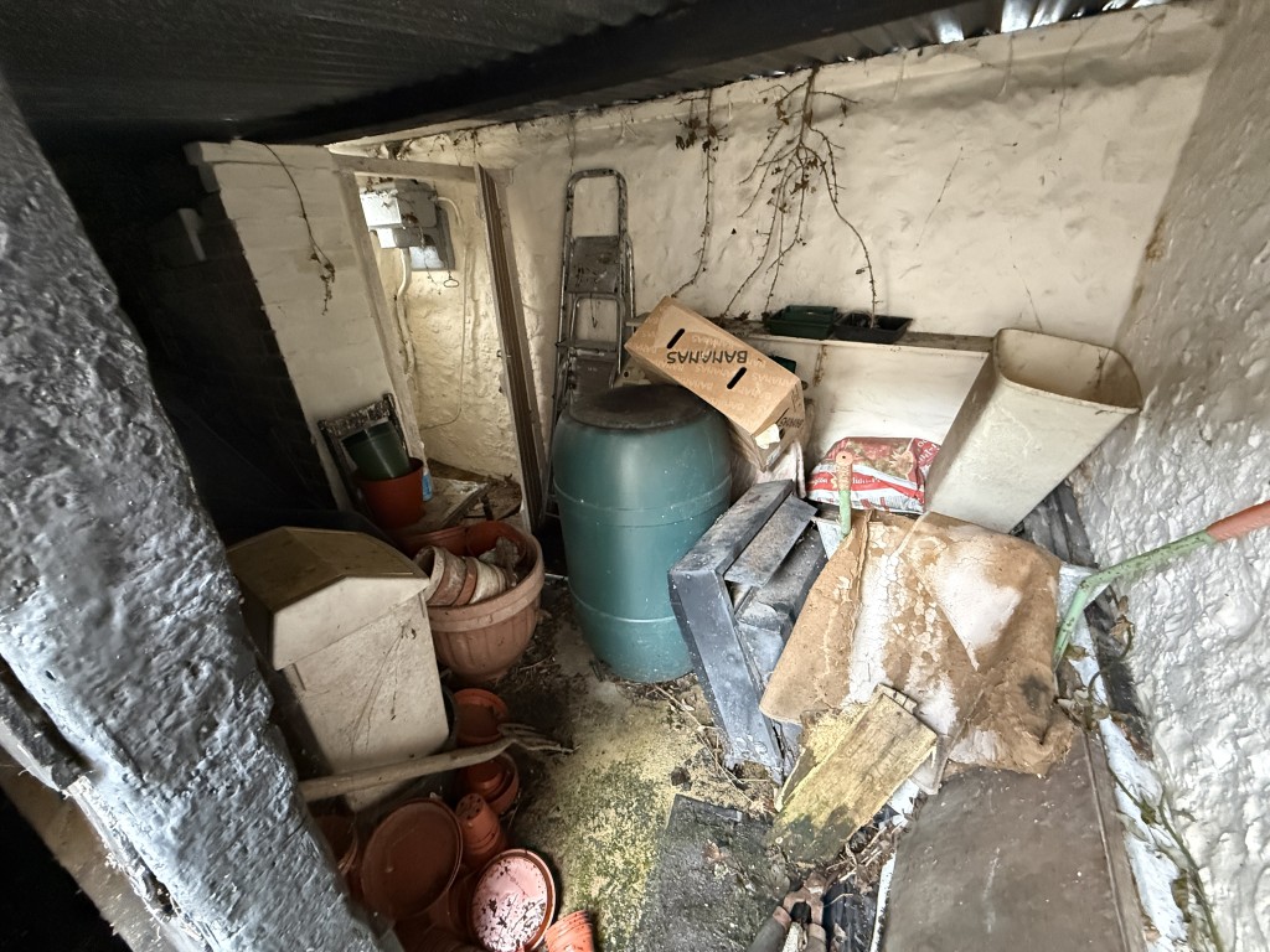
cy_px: 476
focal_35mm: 14
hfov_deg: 102.1
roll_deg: +1.5
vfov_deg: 85.7
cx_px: 635
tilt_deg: -24.9
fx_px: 514
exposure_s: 1/60
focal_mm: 2.22
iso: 1000
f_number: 2.2
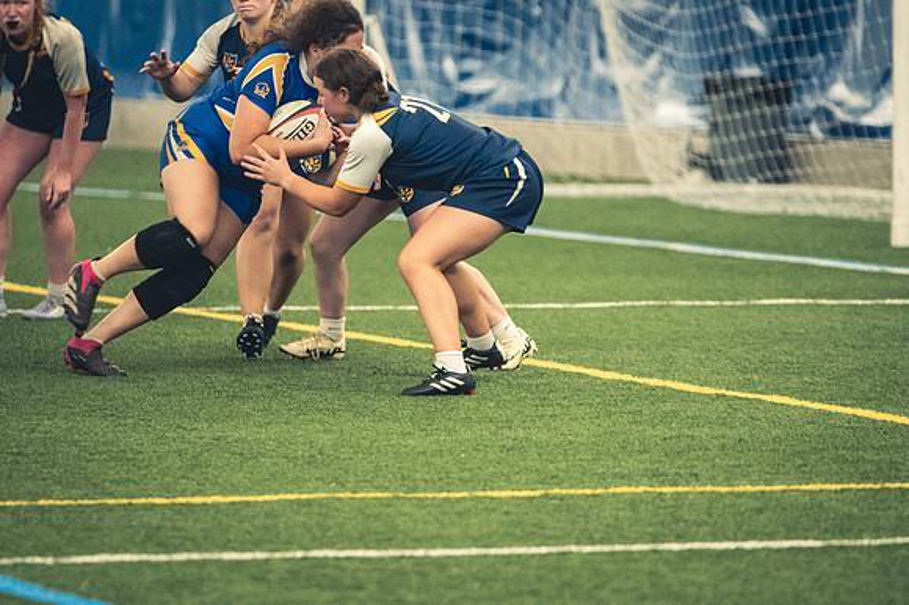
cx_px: 454
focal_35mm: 300
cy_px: 302
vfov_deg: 4.6
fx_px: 7570
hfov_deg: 6.9
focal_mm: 200
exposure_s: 1/500
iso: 12800
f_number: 2.8
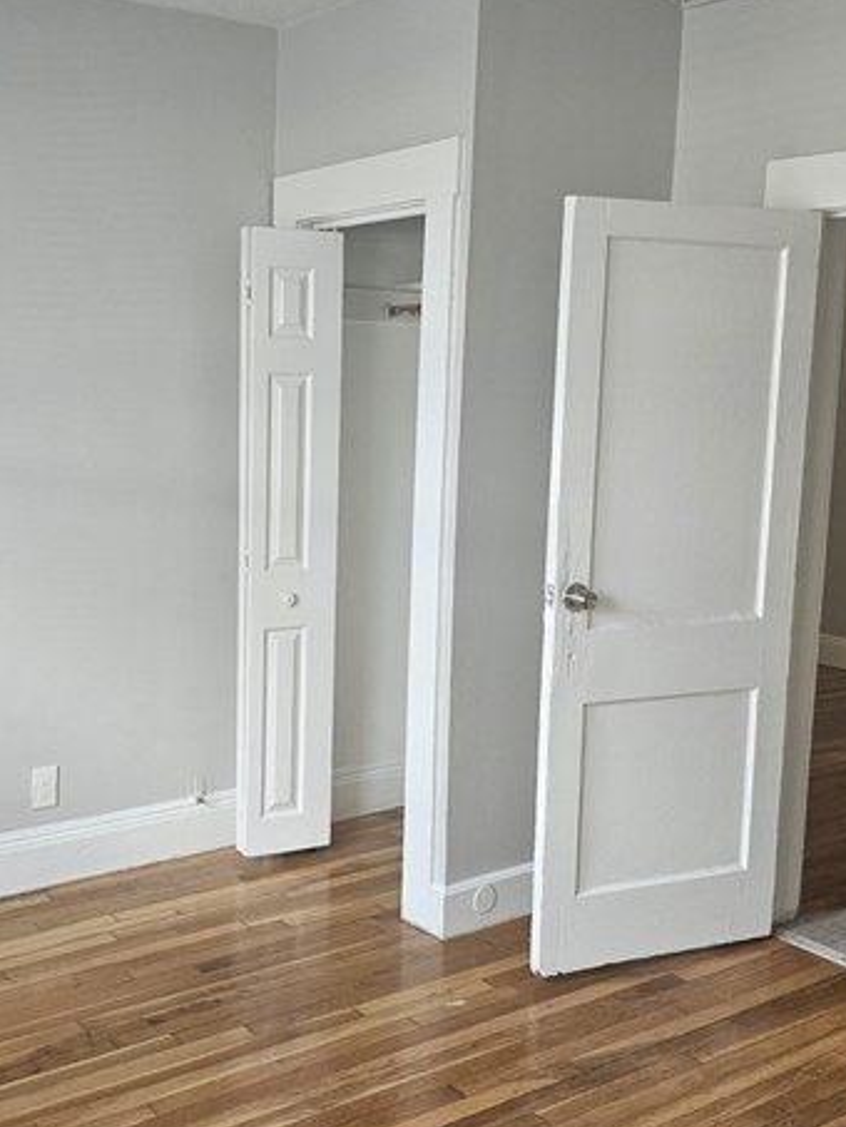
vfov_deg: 47.9
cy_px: 567
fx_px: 1270
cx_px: 276
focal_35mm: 39
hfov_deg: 36.4
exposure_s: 1/170
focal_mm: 6.3
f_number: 1.7
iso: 250
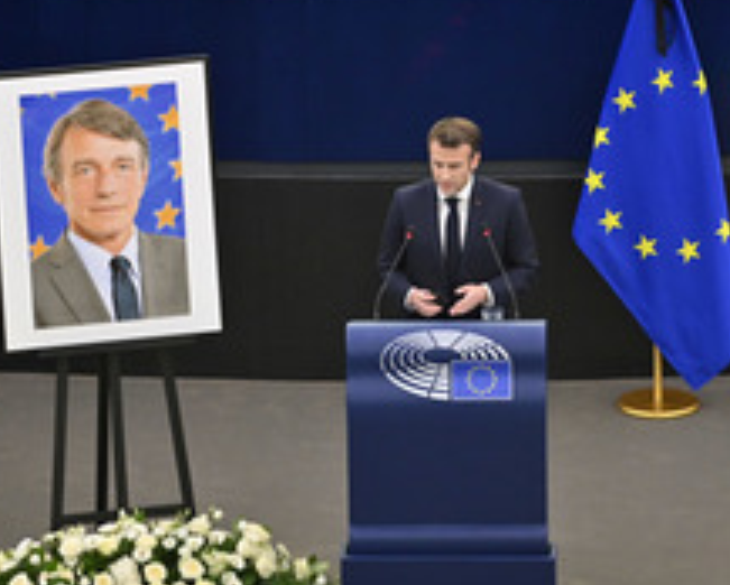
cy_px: 212
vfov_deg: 4.0
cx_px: 439
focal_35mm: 389
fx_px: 8412
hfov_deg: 5.0
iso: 1250
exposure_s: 1/400
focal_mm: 200
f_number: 2.8
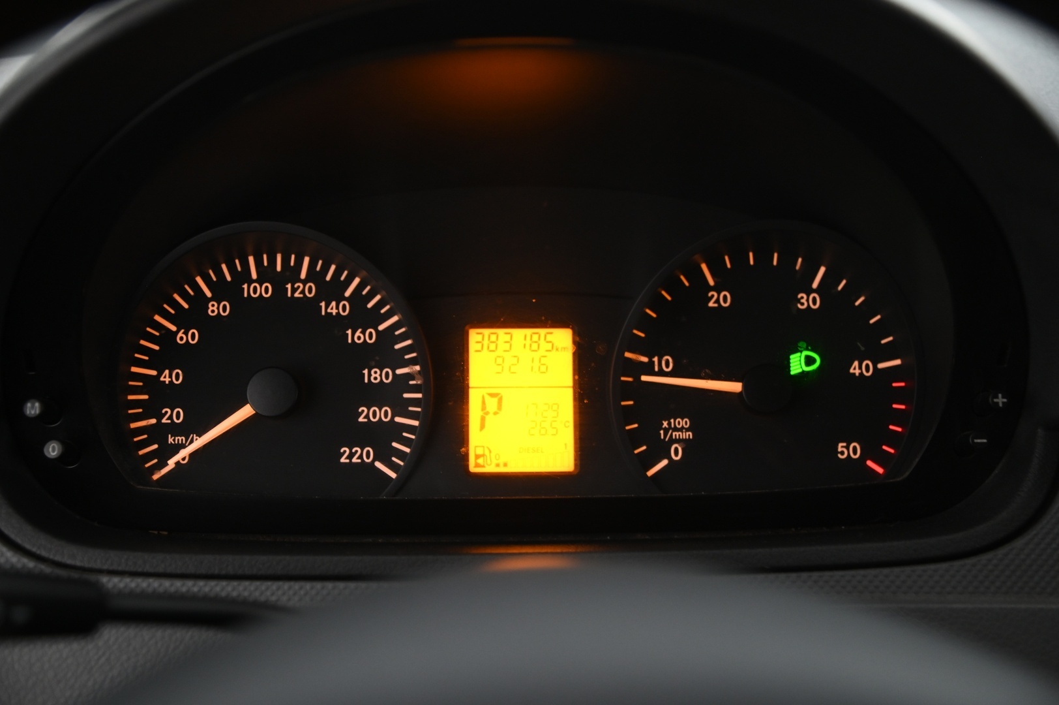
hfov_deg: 42.8
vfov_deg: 29.2
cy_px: 352
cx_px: 530
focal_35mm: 46
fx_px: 1352
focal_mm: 46
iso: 2000
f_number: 4
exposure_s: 1/15
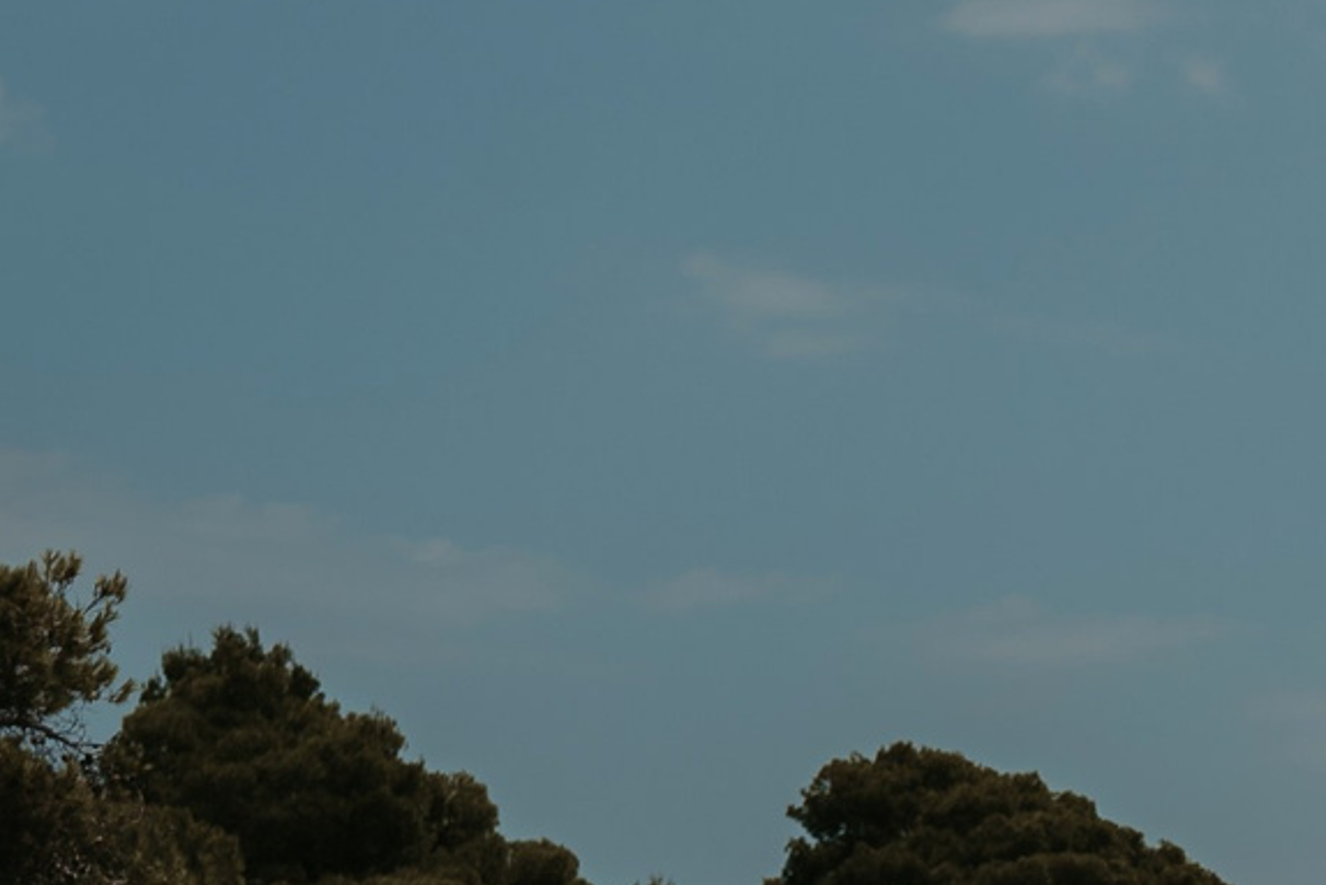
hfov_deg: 12.9
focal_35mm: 156
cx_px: 1455
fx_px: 5747
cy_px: 1353
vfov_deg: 8.6
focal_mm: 35
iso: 100
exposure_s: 1/1600
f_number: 4
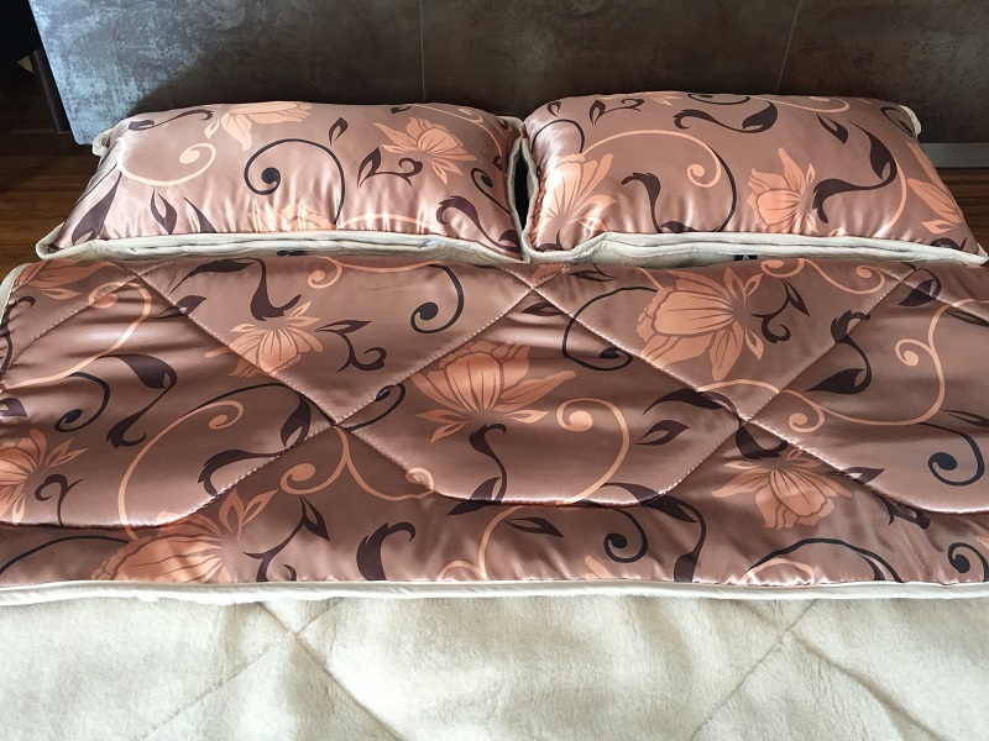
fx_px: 829
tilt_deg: -43.4
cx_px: 494
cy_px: 370
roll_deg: -2.5
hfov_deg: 61.7
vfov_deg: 48.2
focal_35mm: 29
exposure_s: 1/33
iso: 160
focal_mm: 4.15
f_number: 2.2
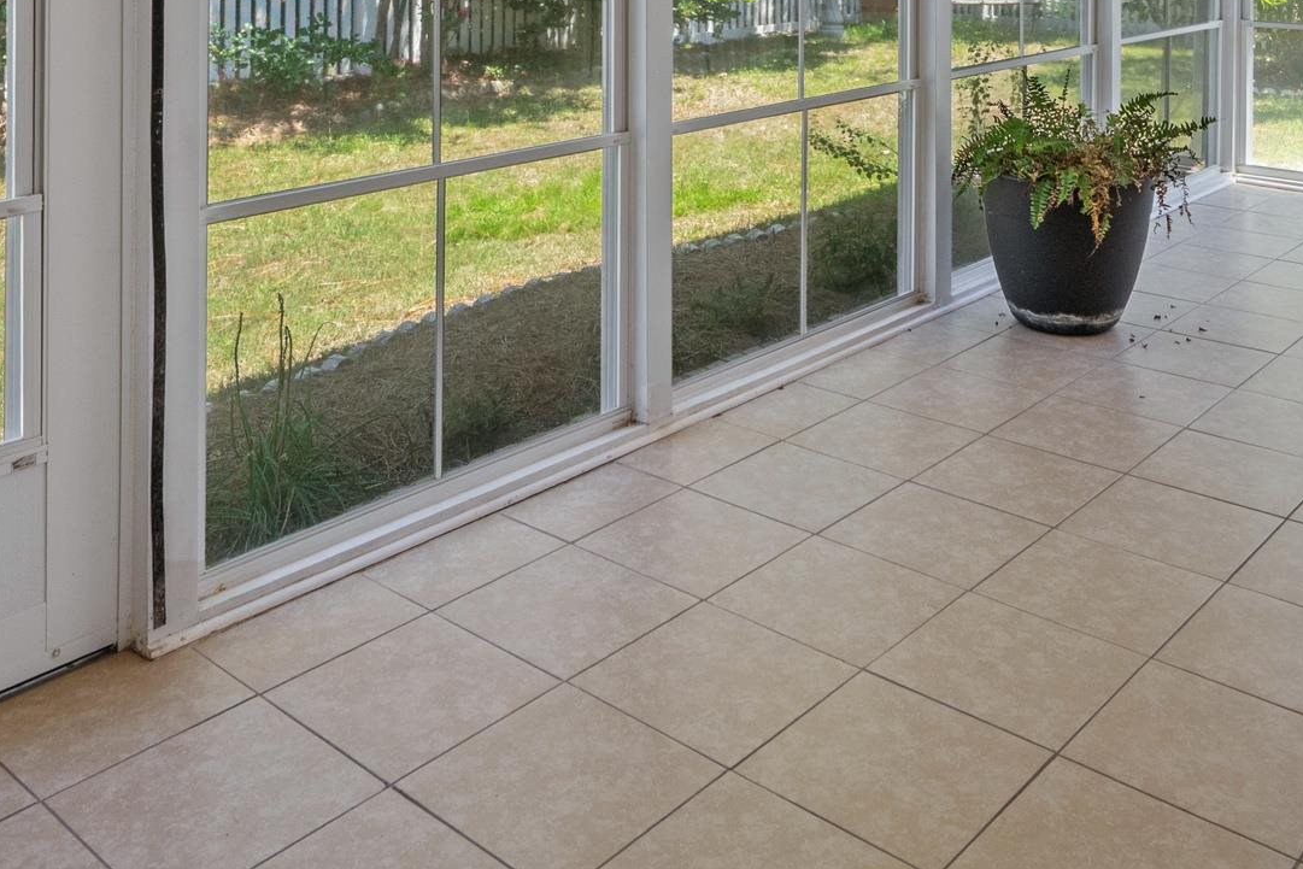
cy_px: -111
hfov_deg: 51.8
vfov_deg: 31.5
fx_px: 1339
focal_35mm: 37
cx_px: 692
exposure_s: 1/15
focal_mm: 16
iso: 800
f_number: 8
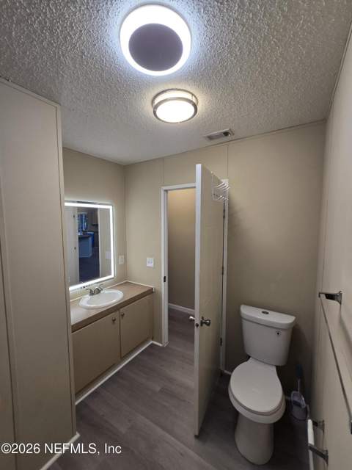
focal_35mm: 13
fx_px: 176
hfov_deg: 89.9
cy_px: 235
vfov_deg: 106.2
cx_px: 176
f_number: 2.2
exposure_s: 1/60
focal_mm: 2.2
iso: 64
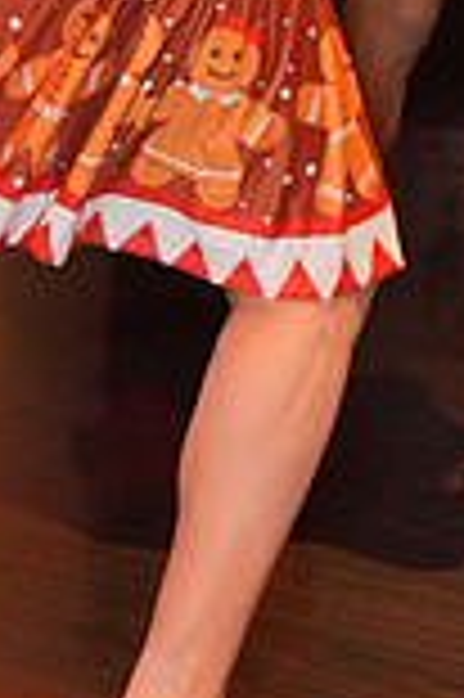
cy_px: -306
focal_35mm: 172
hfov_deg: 8.0
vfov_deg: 11.5
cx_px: 318
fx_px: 3333
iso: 4000
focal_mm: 46
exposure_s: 1/200
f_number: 4
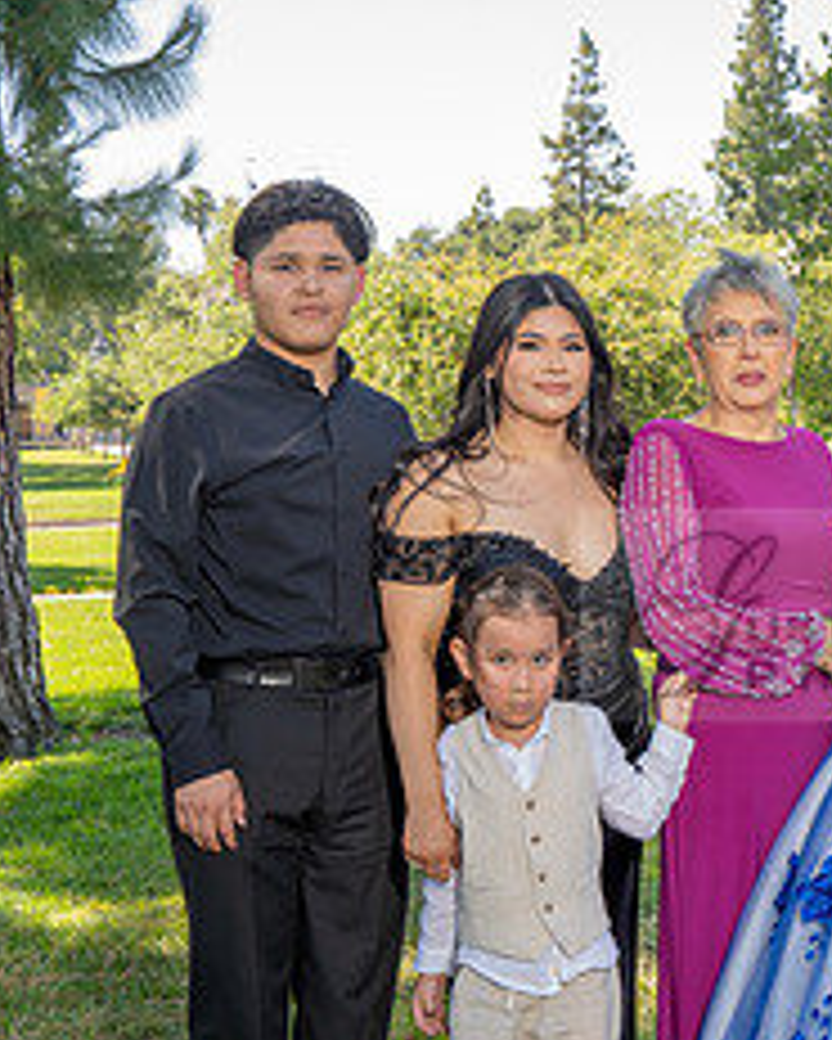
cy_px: 536
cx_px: 1059
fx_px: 2184
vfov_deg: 26.8
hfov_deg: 19.9
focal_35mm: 71
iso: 80
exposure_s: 1/125
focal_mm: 25.1
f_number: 5
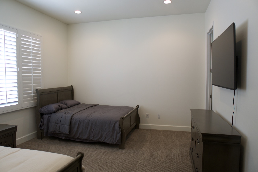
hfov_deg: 73.8
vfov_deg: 53.1
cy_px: 86
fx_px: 172
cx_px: 129
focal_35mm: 24
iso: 160
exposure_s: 1/125
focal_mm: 16
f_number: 1.4
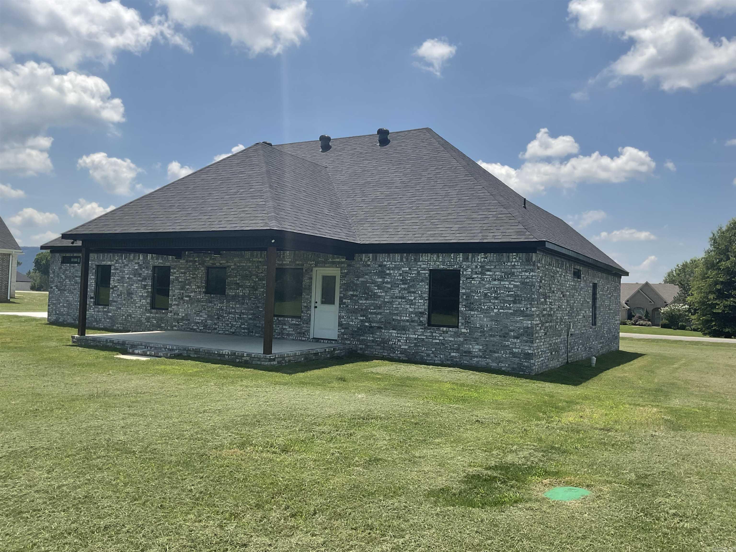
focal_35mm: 29
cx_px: 368
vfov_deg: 48.2
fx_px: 617
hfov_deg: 61.7
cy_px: 276
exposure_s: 1/2427
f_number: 1.8
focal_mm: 3
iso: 16
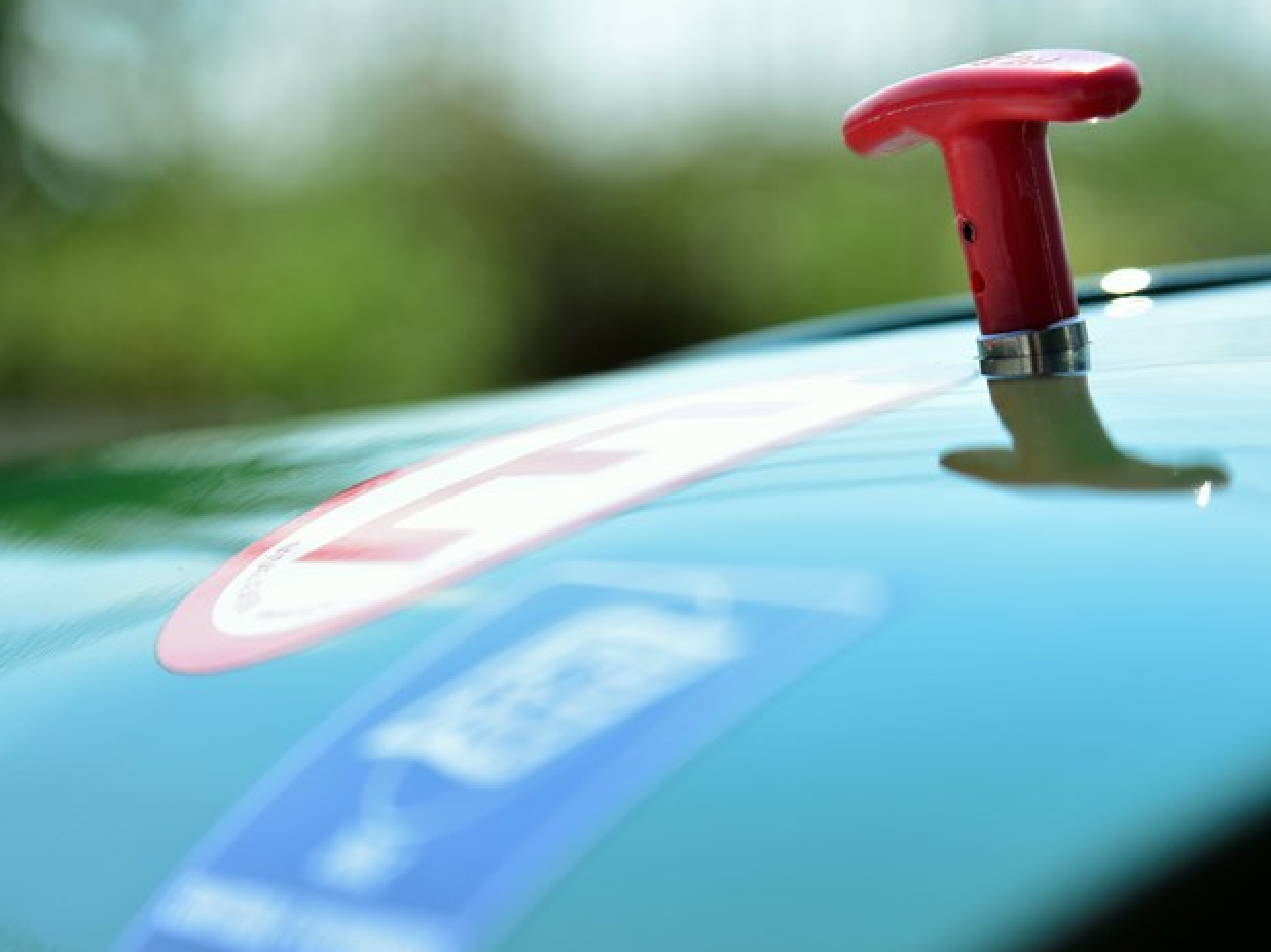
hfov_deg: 11.0
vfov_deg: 8.3
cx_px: 695
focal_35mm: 179
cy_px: 561
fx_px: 6570
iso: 200
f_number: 5
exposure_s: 1/800
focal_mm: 120
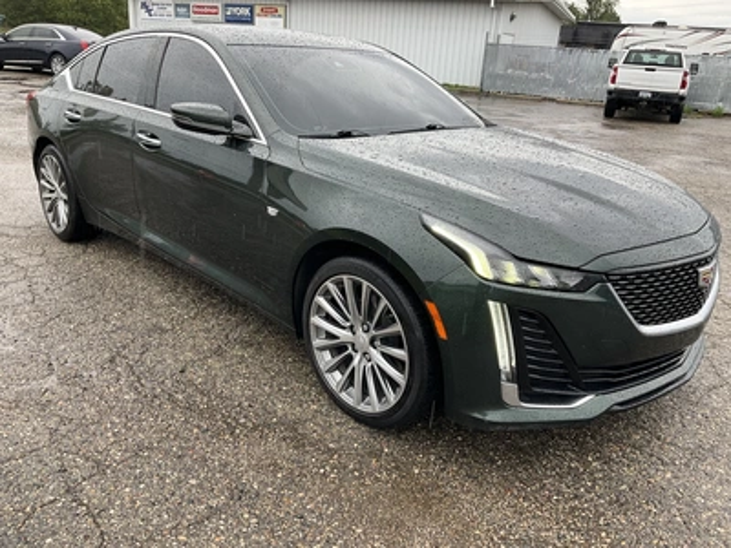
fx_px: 612
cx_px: 366
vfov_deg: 48.2
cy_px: 274
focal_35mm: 29
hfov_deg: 61.7
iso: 20
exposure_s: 1/180
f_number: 1.8
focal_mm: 3
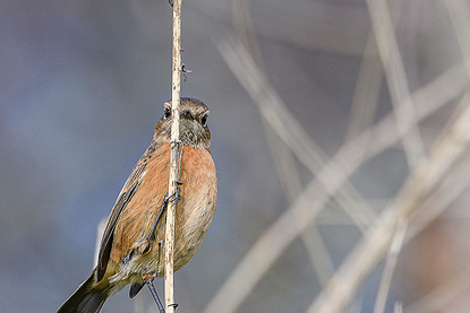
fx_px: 21626
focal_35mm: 1656
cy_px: 186
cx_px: 94
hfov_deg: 1.2
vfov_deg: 0.8
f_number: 6.3
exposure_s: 1/1600
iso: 560
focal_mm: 400
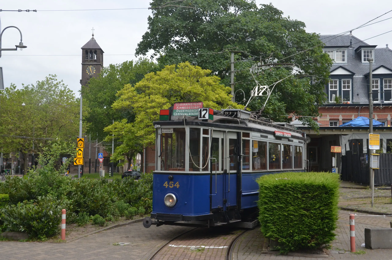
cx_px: 196
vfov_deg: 28.8
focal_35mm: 46
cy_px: 130
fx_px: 505
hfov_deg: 42.4
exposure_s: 1/640
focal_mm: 31
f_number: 8
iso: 400
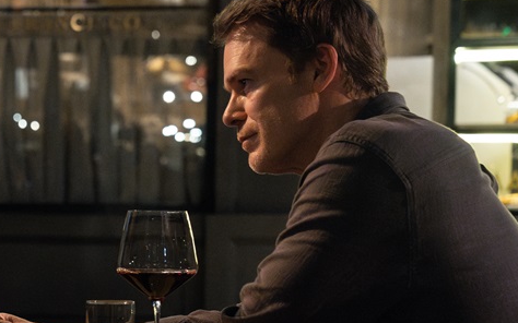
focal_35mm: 116
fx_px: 1637
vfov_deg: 11.2
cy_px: 277
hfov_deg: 17.7
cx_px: 43
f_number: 4
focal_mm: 54
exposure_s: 1/125
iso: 16000
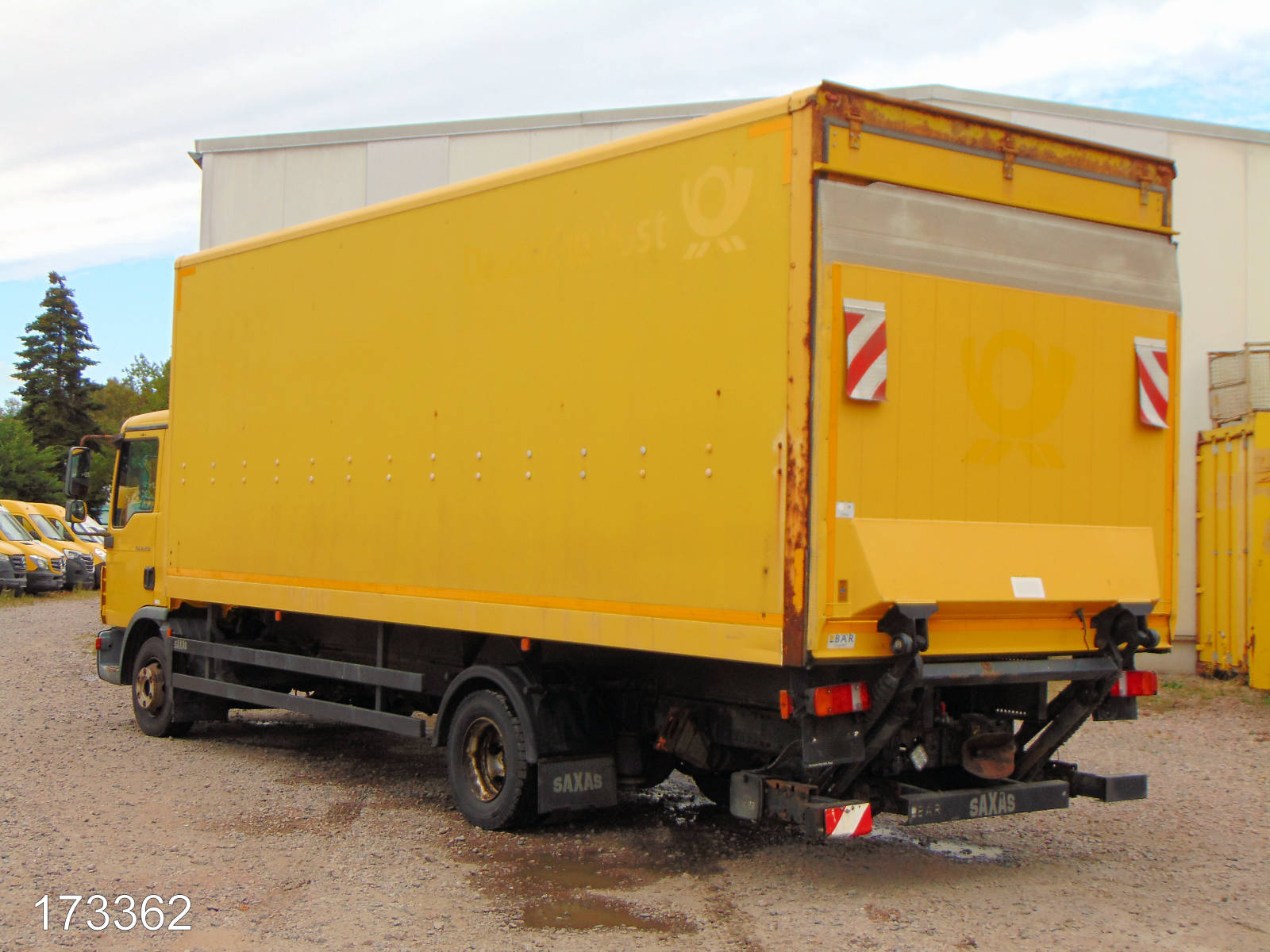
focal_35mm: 50
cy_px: 476
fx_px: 1834
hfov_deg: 38.2
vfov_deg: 29.1
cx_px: 635
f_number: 3.5
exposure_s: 1/320
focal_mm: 9
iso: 80
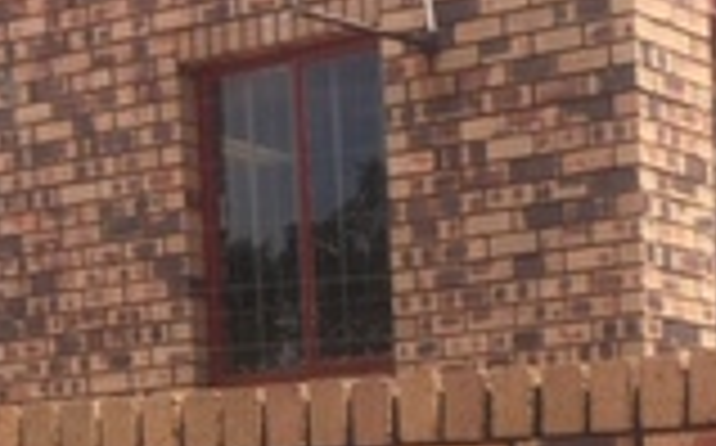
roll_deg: +1.8
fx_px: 2417
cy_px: 978
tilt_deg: -6.0
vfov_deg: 9.6
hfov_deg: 16.0
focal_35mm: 124
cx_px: 923
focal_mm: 4.15
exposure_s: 1/777
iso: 25
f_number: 2.2
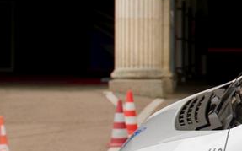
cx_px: 451
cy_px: 62
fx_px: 1259
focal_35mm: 191
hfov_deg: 10.3
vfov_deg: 6.9
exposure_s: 1/400
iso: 125
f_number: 2.8
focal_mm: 28
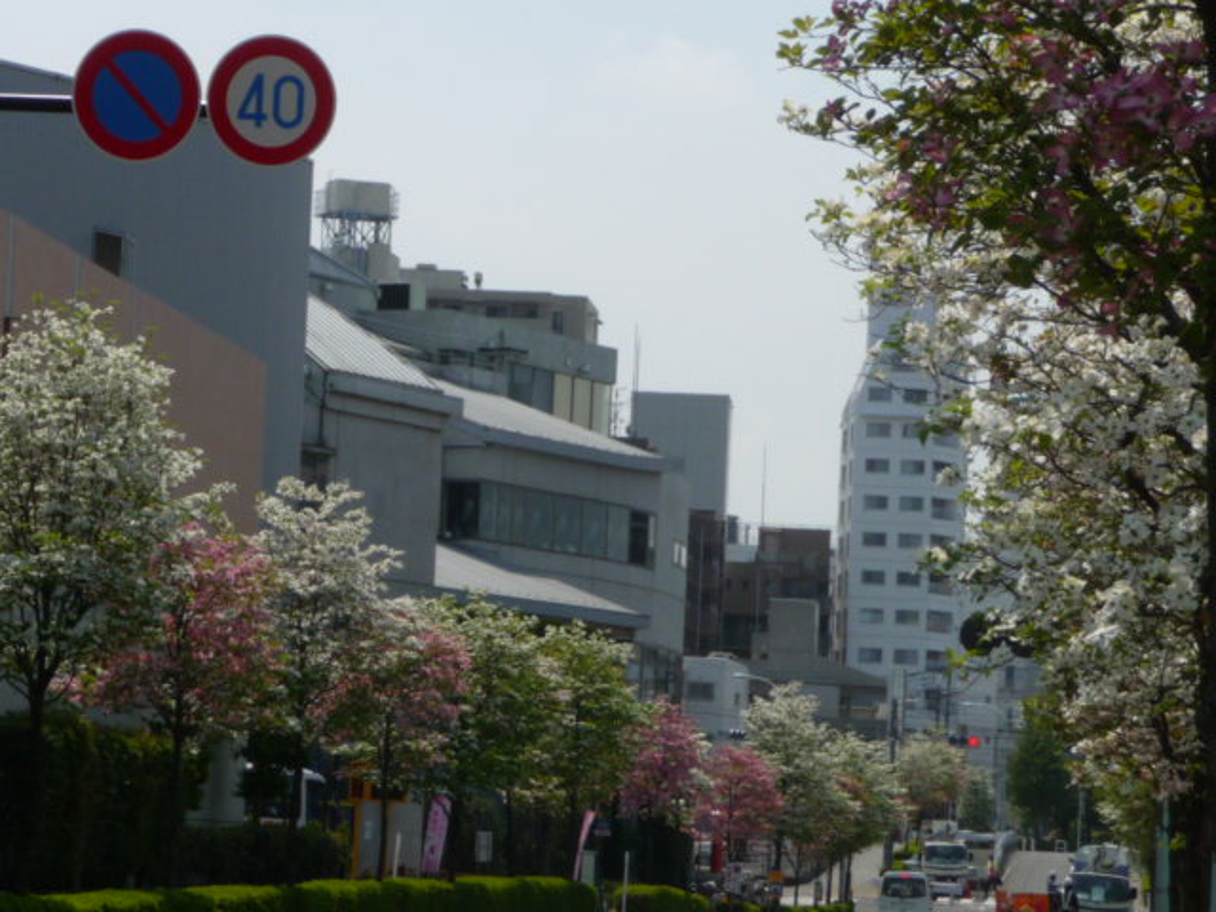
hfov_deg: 14.0
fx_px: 4953
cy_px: 456
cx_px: 608
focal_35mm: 141
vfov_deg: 10.5
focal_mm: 14.2
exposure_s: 1/1000
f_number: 4.7
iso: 100
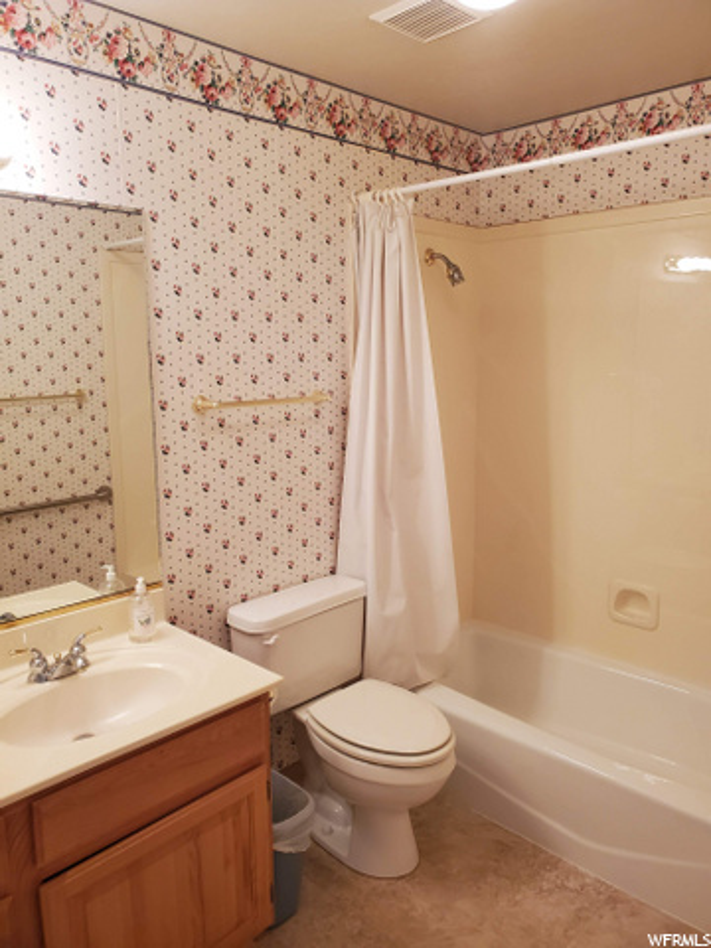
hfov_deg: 53.1
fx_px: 712
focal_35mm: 26
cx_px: 356
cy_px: 474
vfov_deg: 67.3
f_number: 2.4
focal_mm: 4.3
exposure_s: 1/40
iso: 200
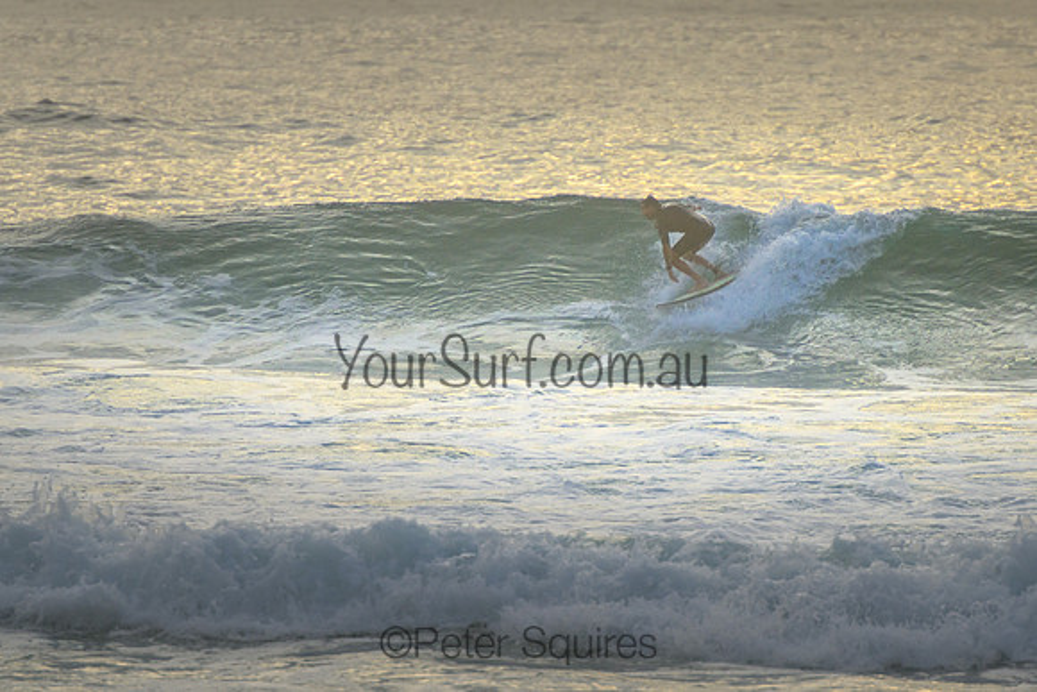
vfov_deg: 2.5
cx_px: 618
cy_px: 297
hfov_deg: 3.7
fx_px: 15840
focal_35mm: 550
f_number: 5.6
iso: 560
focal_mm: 400
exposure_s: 1/2000
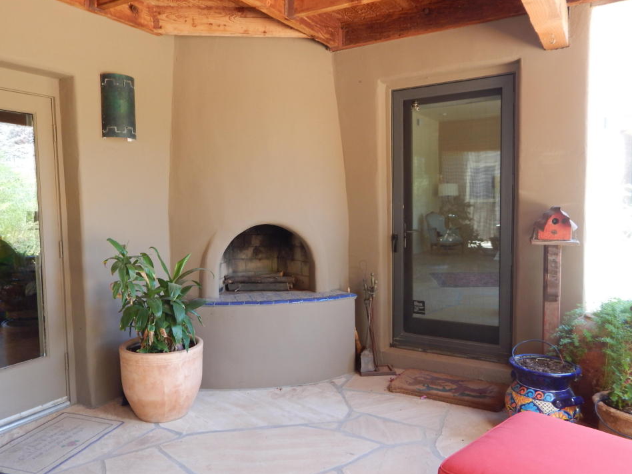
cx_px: 299
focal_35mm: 27
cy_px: 241
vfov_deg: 51.4
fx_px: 493
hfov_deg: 65.3
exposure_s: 1/30
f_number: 3.1
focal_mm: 4.5
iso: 125
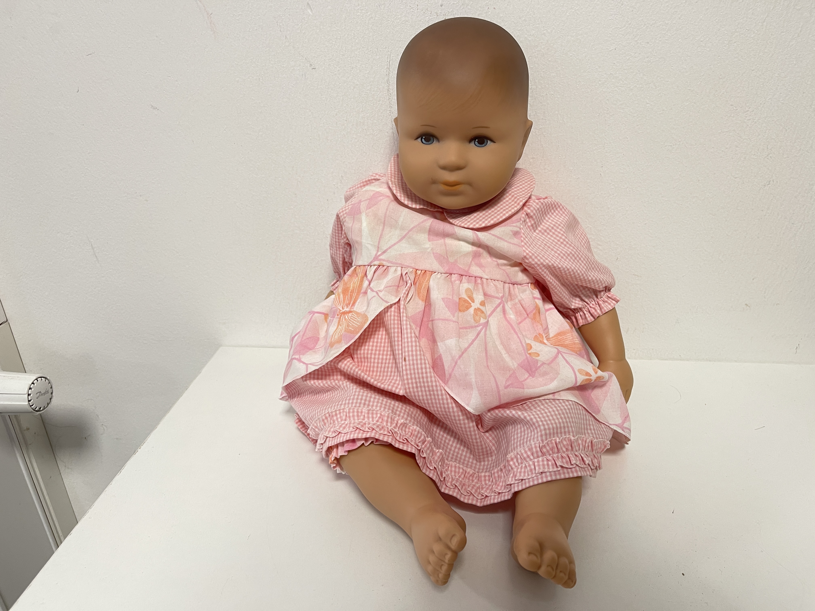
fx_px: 589
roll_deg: +2.0
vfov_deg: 54.9
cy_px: 306
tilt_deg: -26.9
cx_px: 408
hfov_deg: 69.4
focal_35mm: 25
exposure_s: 1/50
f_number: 1.6
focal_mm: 5.1
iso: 80
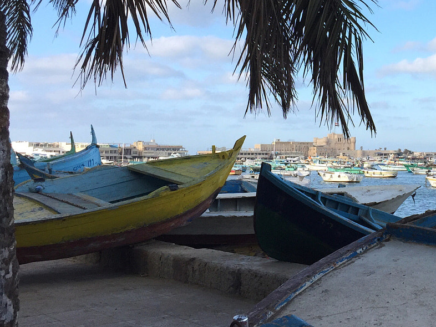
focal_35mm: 59
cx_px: 381
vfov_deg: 24.6
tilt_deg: +5.8
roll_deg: -0.6
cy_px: 91
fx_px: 743
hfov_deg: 31.4
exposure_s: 1/1199
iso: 32
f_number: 2.2
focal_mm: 4.15
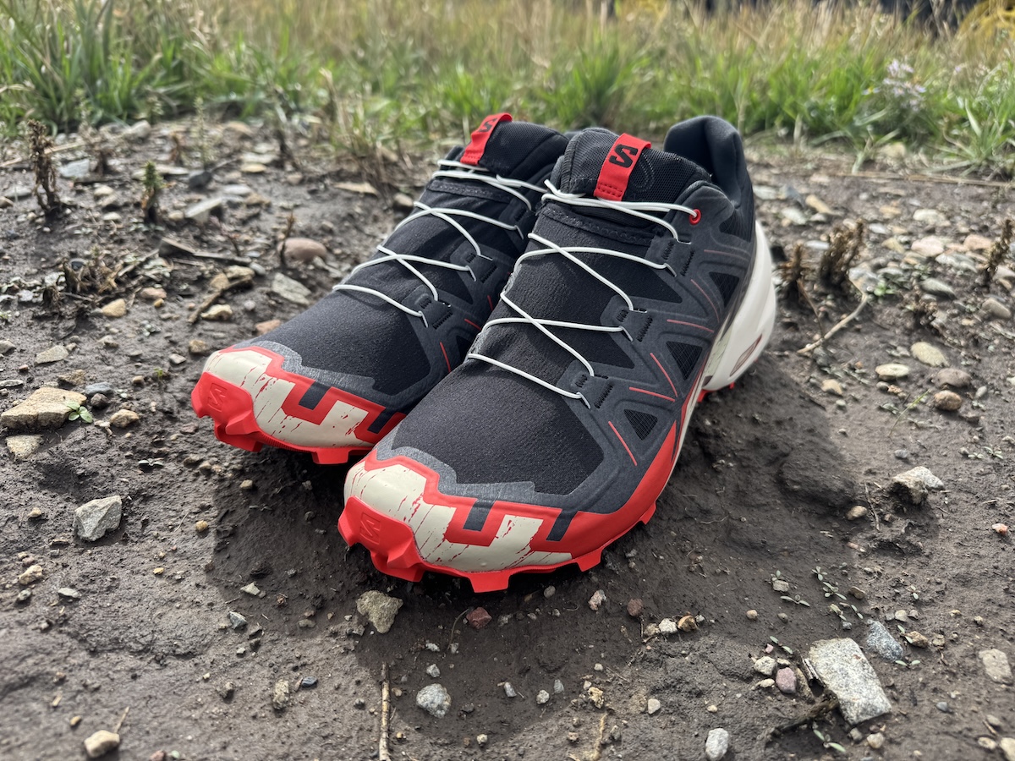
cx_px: 508
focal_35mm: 24
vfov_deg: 56.8
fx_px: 704
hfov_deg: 71.6
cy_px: 380
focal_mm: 6.76
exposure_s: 1/1721
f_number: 1.78
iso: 80
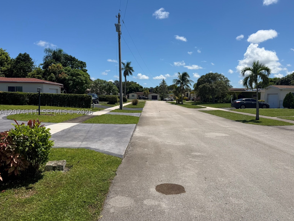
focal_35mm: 25
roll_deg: -1.1
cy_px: 112
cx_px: 151
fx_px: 212
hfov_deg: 69.4
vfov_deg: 54.9
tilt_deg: -3.3
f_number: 1.78
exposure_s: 1/8130
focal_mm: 6.76
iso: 80
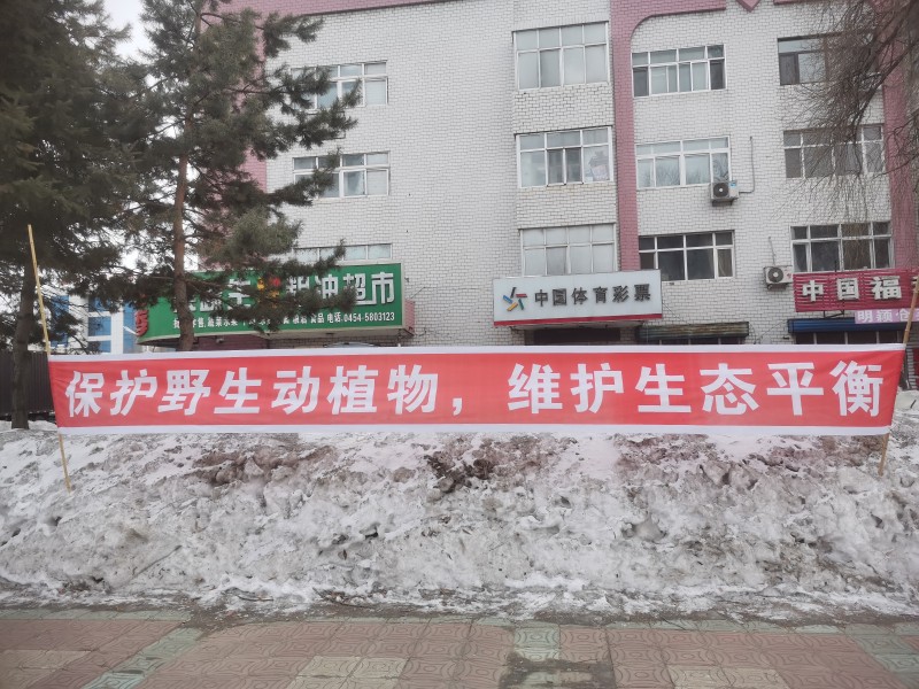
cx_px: 460
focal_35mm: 26
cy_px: 344
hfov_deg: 67.3
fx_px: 690
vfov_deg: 53.1
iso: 50
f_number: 1.8
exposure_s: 1/287
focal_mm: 4.75
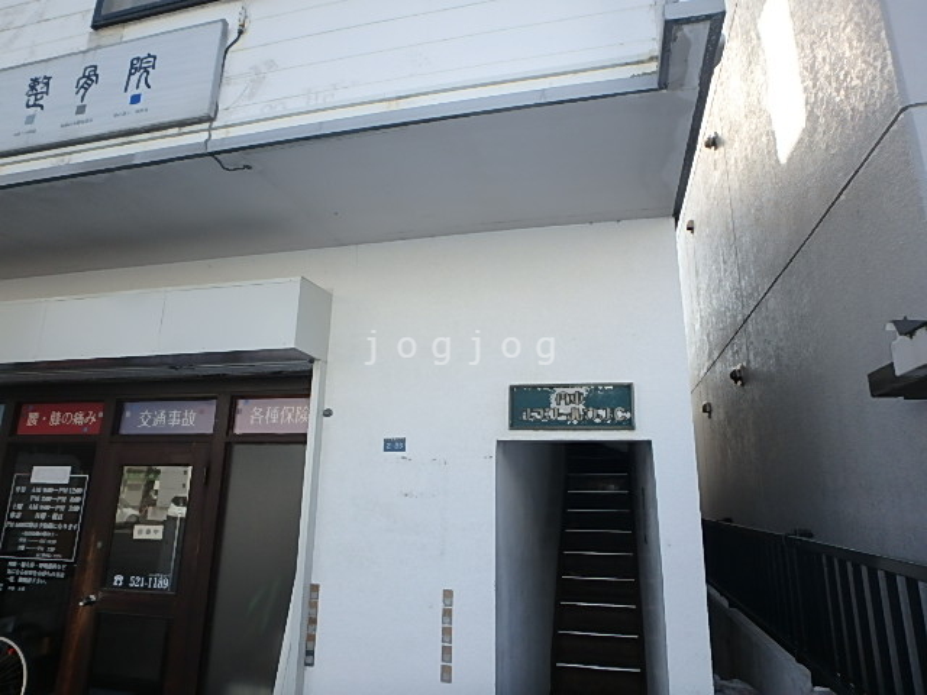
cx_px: 464
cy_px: 348
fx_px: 562
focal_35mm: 21
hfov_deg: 79.0
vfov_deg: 63.4
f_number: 3.5
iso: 125
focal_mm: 3.7
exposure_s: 1/500
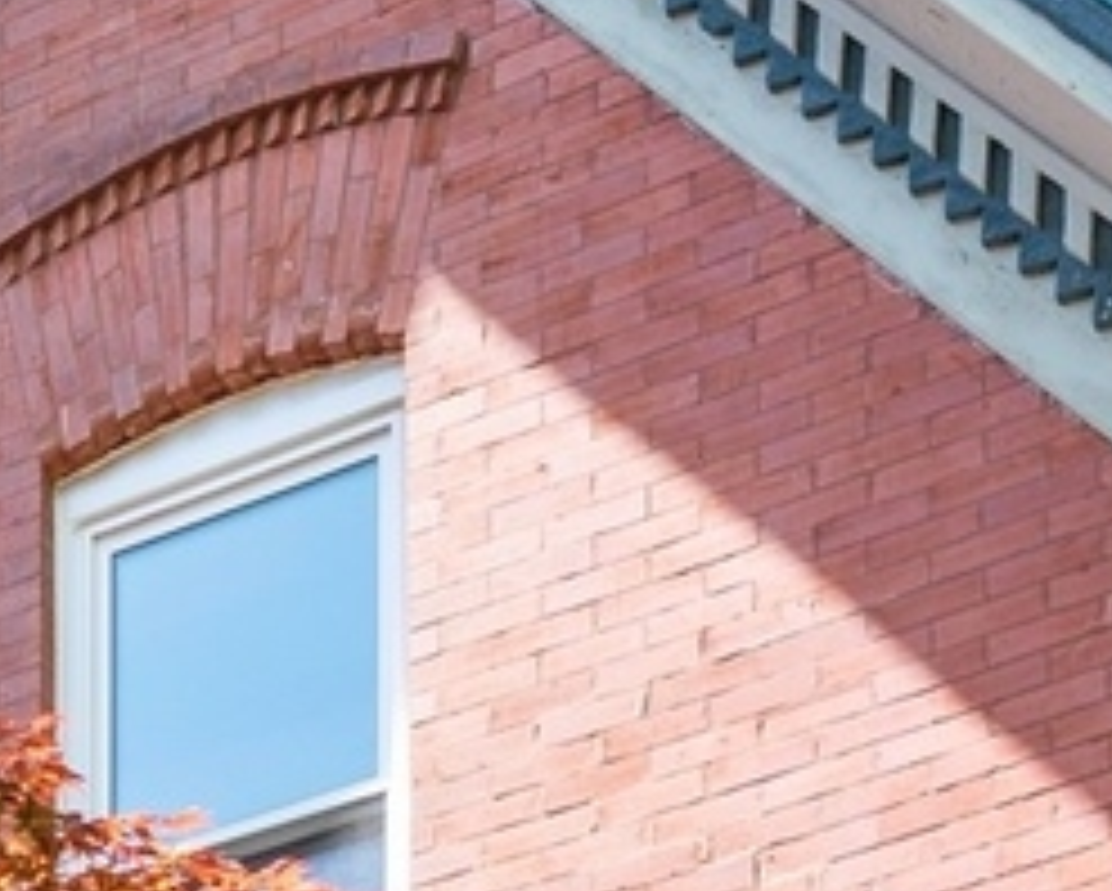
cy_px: 1584
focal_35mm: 117
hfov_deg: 15.7
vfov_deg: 12.2
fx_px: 3854
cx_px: -279
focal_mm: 19
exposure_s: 1/25
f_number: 10
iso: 400
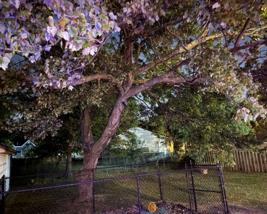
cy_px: 108
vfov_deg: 54.9
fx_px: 205
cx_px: 128
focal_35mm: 26
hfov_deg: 66.0
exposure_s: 1
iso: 5000
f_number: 1.78
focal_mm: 6.76
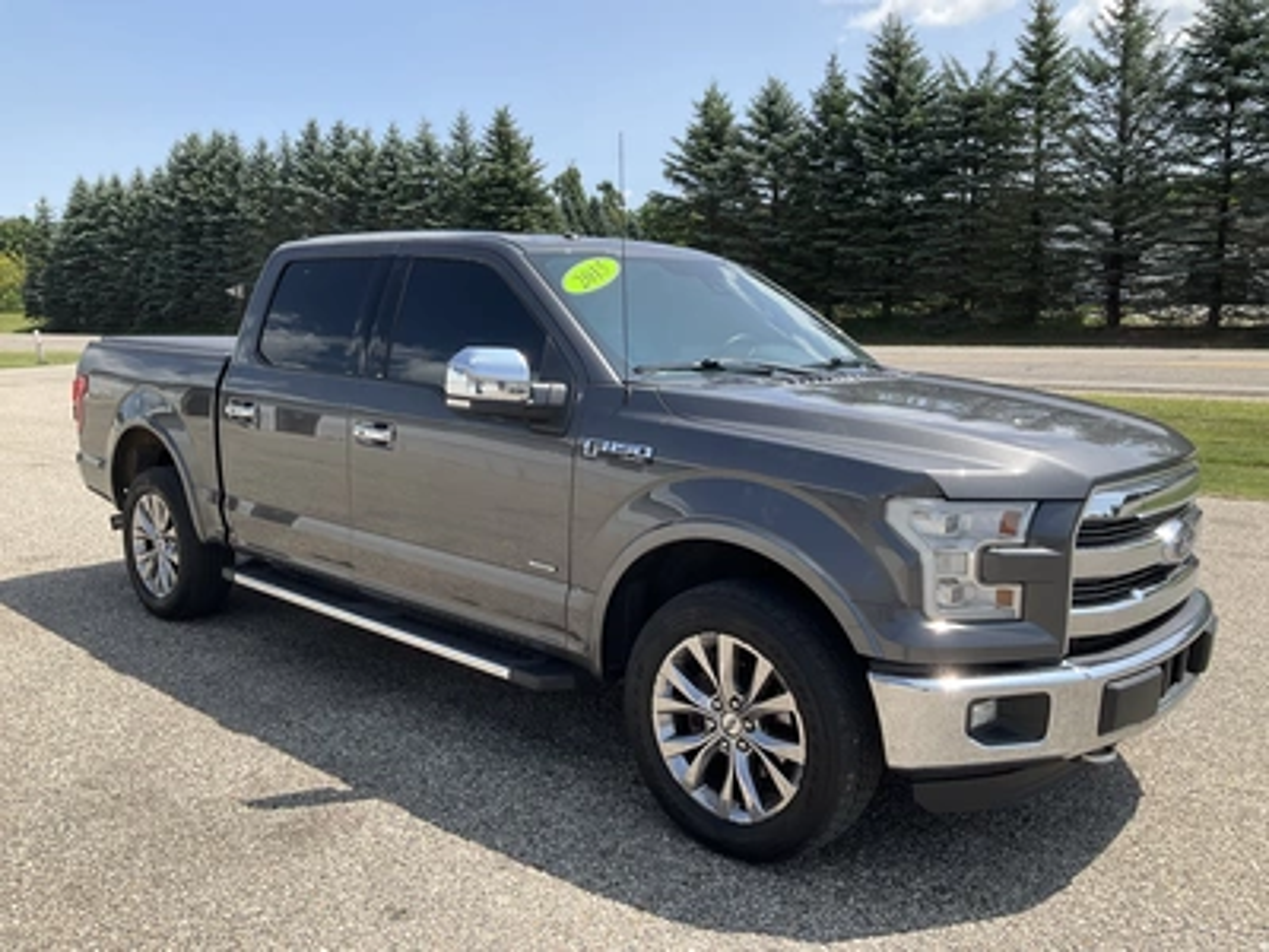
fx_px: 1063
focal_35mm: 29
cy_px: 476
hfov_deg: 61.7
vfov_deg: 48.2
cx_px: 634
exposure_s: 1/1076
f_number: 1.8
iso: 25
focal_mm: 3
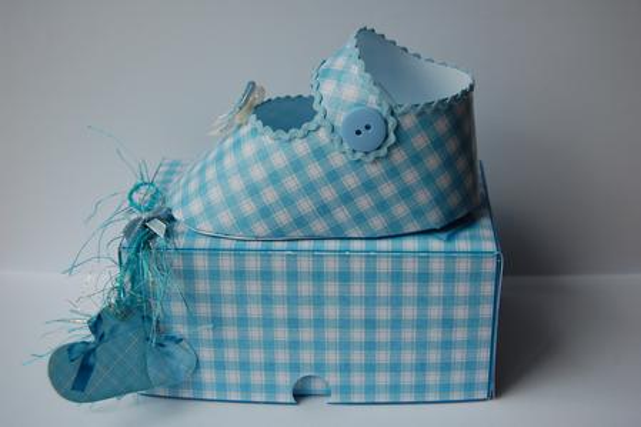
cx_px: 320
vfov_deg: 23.8
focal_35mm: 57
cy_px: 214
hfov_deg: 35.1
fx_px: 1014
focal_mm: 38
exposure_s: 1/160
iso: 200
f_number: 6.3
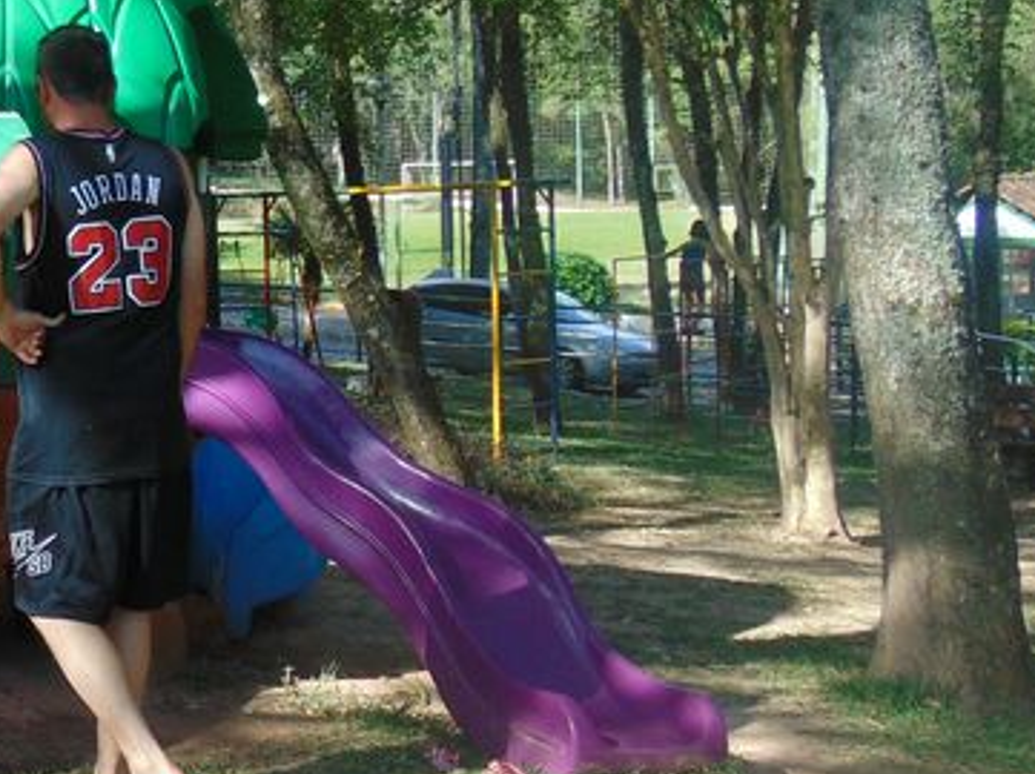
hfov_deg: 25.4
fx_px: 2121
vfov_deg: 20.6
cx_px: -115
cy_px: 258
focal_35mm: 71
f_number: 3
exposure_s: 1/400
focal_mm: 4.5
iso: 80
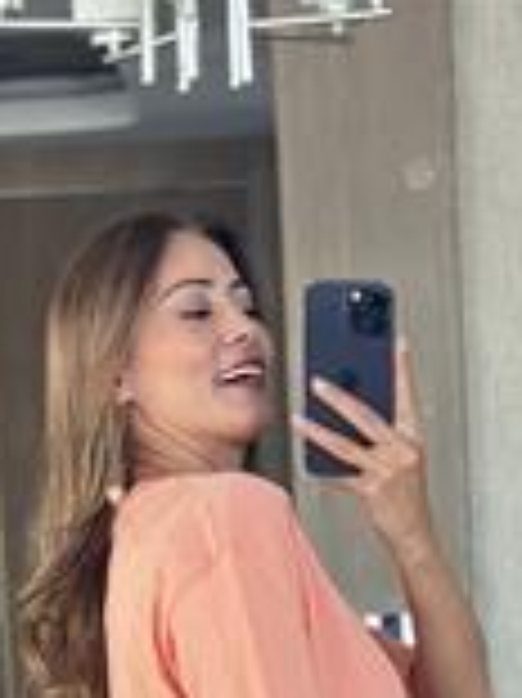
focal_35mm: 157
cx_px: 346
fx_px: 3161
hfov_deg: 9.4
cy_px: 1130
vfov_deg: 11.9
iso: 200
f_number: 1.78
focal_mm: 6.86
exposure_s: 1/60
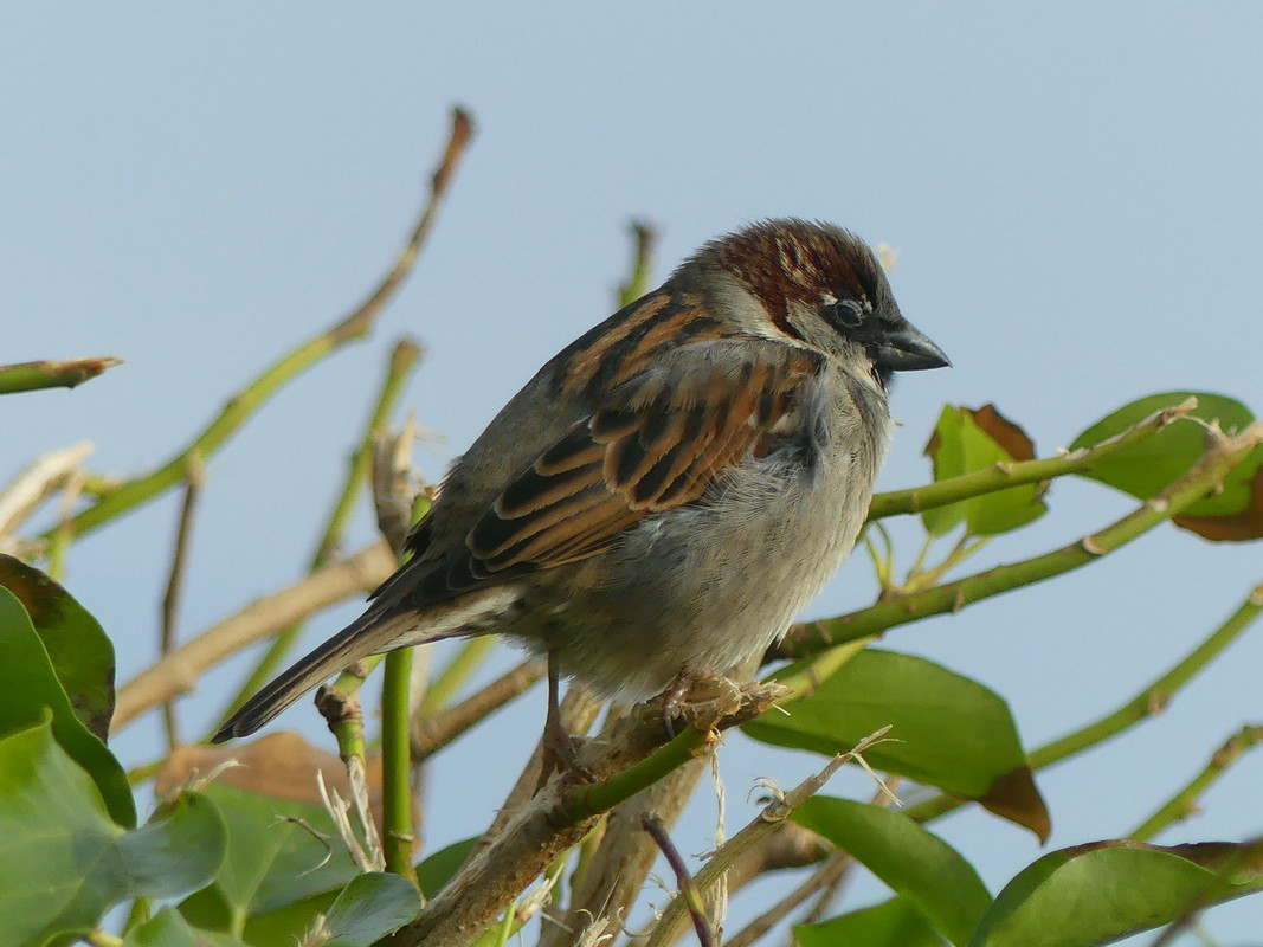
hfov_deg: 1.7
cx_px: 632
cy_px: 474
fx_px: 43778
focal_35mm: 1200
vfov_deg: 1.2
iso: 100
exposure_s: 1/640
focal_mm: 108
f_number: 4
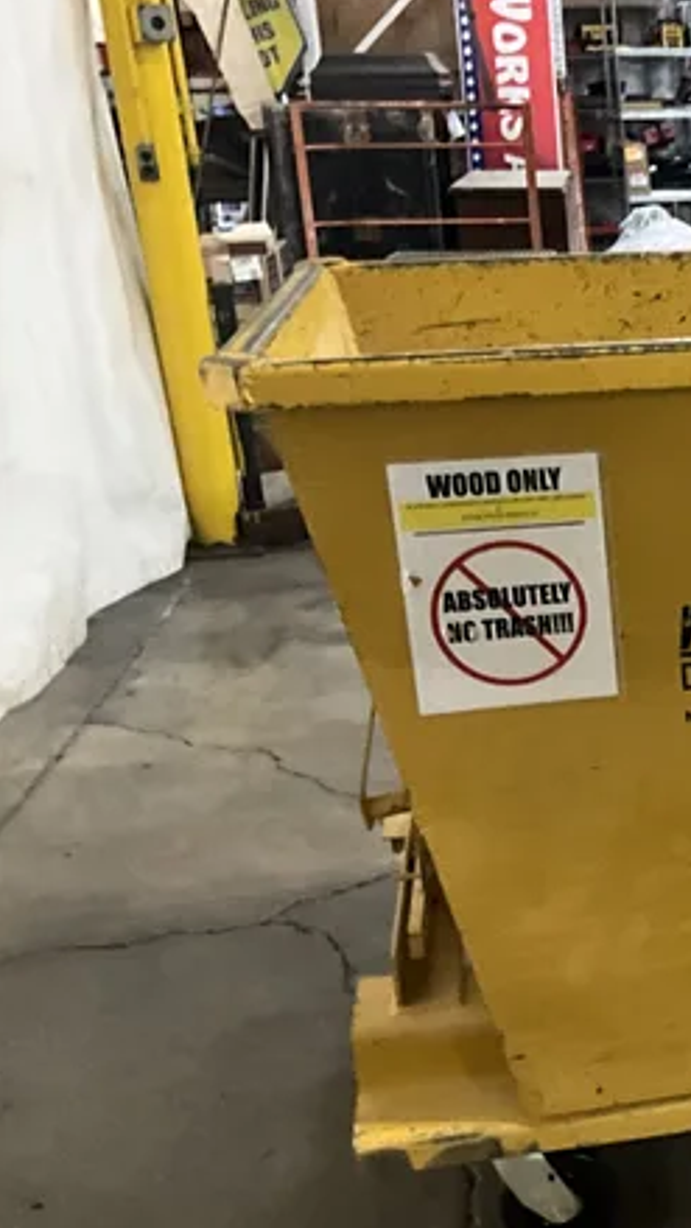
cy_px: 740
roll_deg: +3.4
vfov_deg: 38.3
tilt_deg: -24.4
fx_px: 1759
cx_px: 940
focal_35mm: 54
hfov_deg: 20.1
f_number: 1.8
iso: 320
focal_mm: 3
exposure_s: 1/30
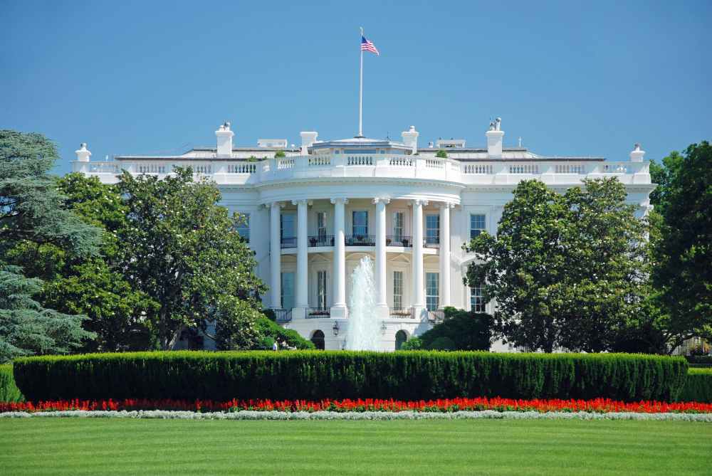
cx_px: 356
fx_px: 2732
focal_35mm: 138
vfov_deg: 10.0
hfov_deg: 14.8
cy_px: 238
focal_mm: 92
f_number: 5.6
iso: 100
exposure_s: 1/125
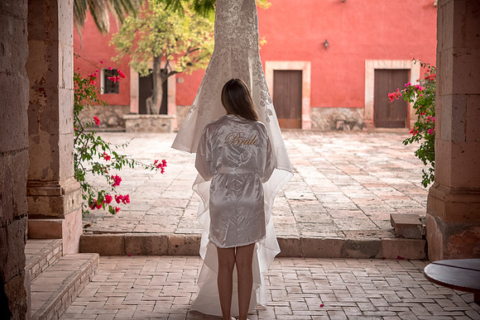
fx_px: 800
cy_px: 160
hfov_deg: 33.4
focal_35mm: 60
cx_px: 240
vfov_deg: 22.6
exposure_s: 1/125
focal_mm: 60
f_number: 3.2
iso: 200
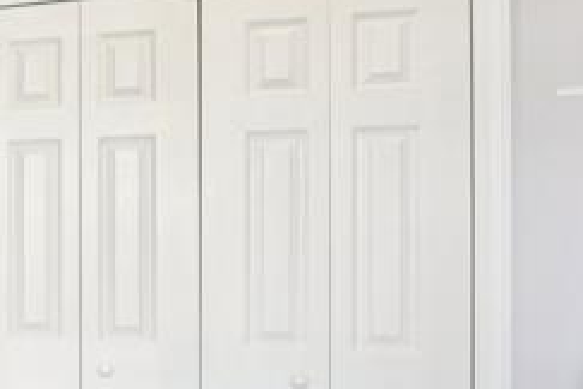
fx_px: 955
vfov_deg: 23.0
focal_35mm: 59
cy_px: 228
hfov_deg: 21.4
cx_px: -480
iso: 400
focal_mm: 14
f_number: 9
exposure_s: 1/8
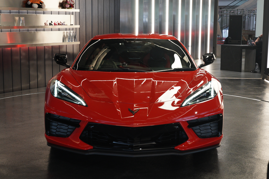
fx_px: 403
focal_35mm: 54
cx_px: 134
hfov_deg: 36.9
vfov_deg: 25.1
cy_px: 90
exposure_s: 1/100
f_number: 5
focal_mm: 36
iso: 1600
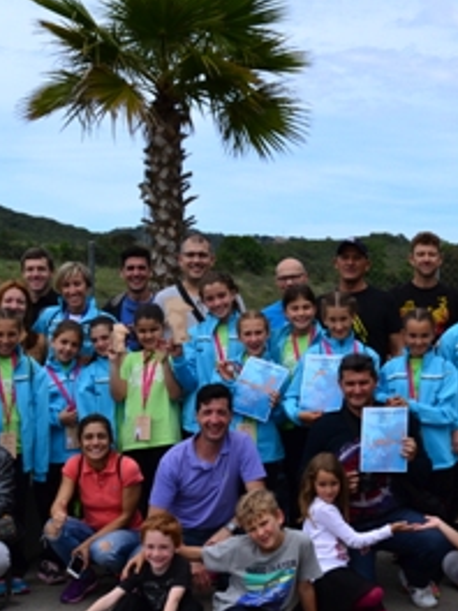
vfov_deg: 32.2
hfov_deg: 23.7
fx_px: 1058
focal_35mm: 60
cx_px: 423
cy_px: 334
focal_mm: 22
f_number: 5.6
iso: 400
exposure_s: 1/1250
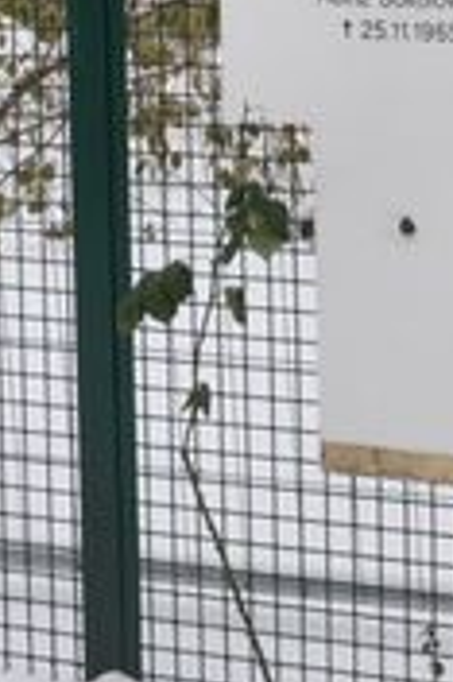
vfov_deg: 11.2
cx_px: 511
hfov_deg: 7.4
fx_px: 3459
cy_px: 120
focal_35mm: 183
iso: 200
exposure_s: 1/160
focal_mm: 21
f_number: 6.3
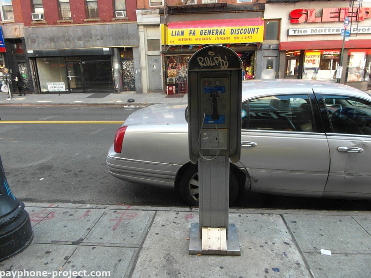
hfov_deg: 73.9
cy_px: 139
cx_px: 186
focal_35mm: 23
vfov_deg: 58.9
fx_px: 247
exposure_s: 1/60
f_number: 4
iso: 100
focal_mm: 4.1
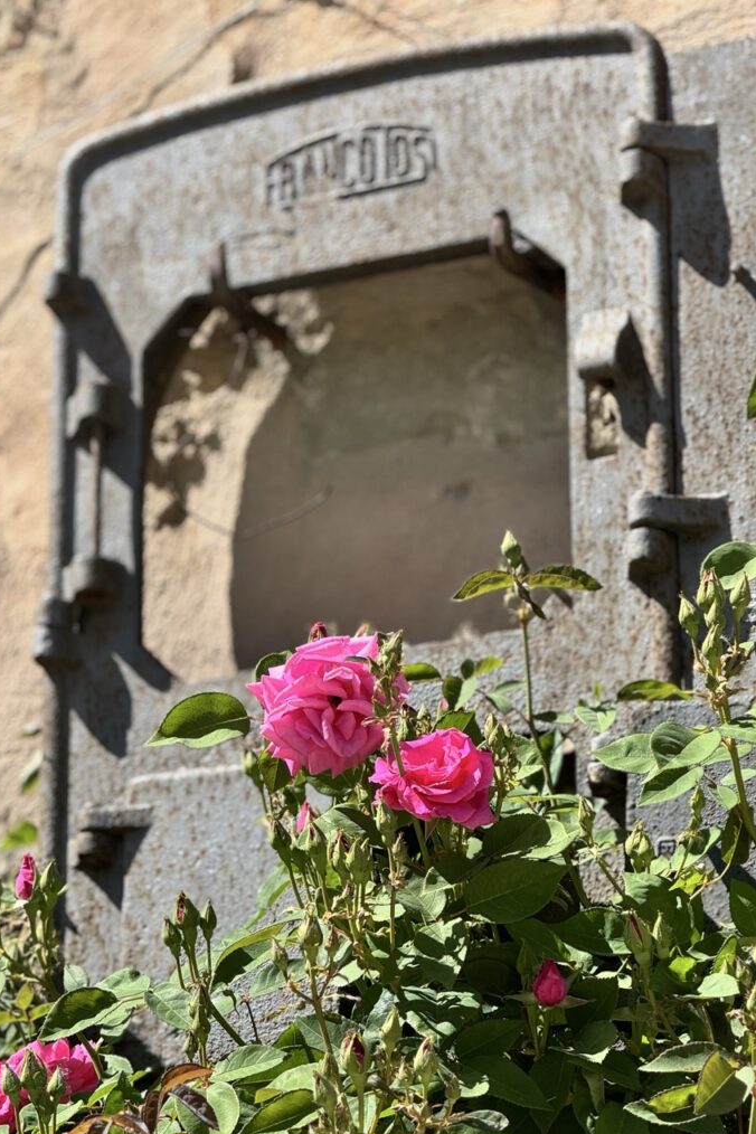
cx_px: 328
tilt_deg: +16.3
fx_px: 3969
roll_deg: +2.5
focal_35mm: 126
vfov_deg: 16.3
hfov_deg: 10.9
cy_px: 571
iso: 50
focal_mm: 15.66
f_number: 2.8
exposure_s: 1/870
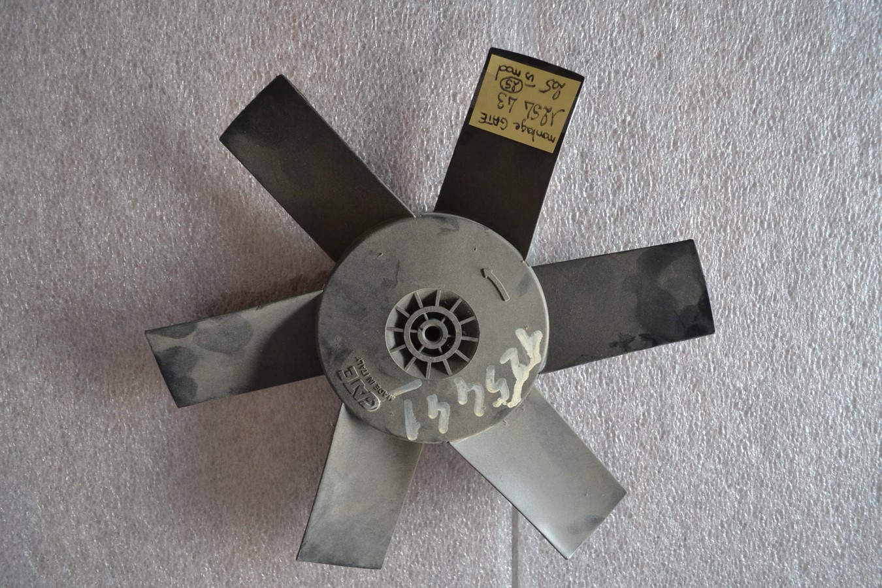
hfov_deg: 67.4
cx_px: 441
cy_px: 294
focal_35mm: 27
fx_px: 661
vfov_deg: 47.9
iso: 1250
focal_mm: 18
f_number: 3.5
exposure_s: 1/60
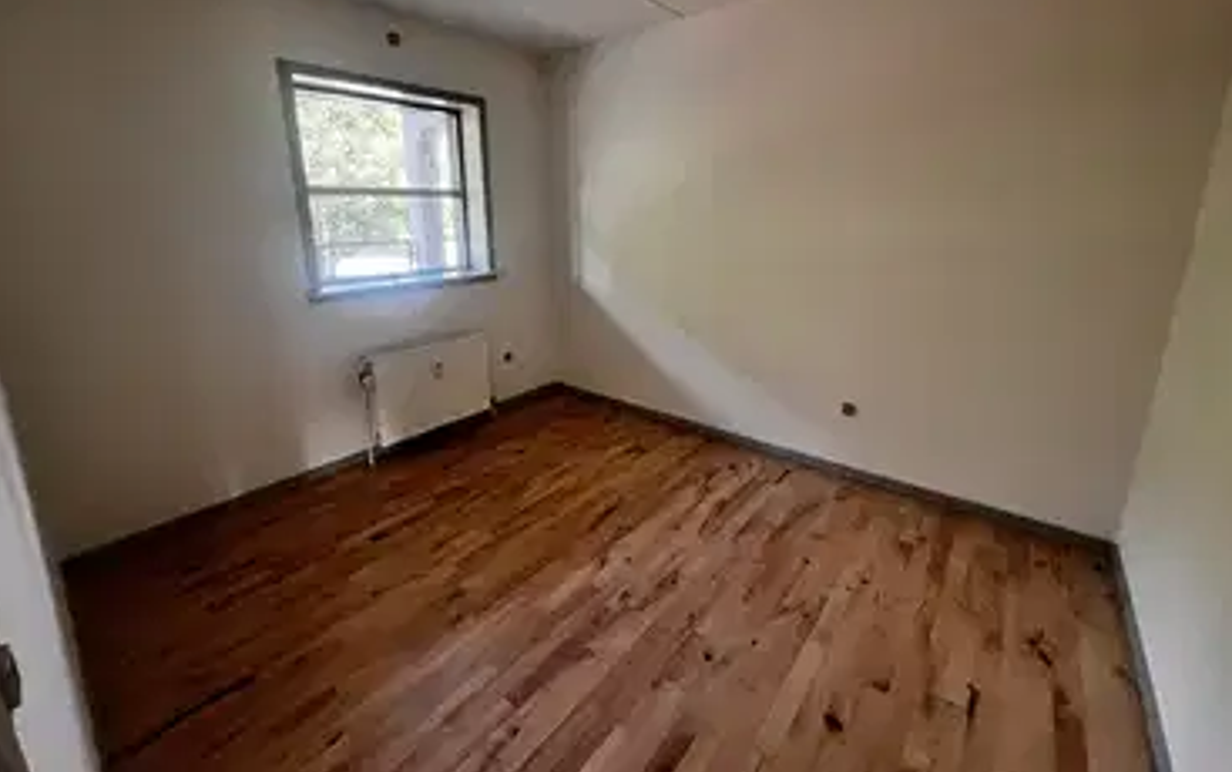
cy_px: 329
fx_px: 470
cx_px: 613
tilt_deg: -13.1
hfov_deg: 105.3
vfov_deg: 78.3
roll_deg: +1.0
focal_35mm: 14
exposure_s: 1/93
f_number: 1.8
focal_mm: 1.57
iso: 250
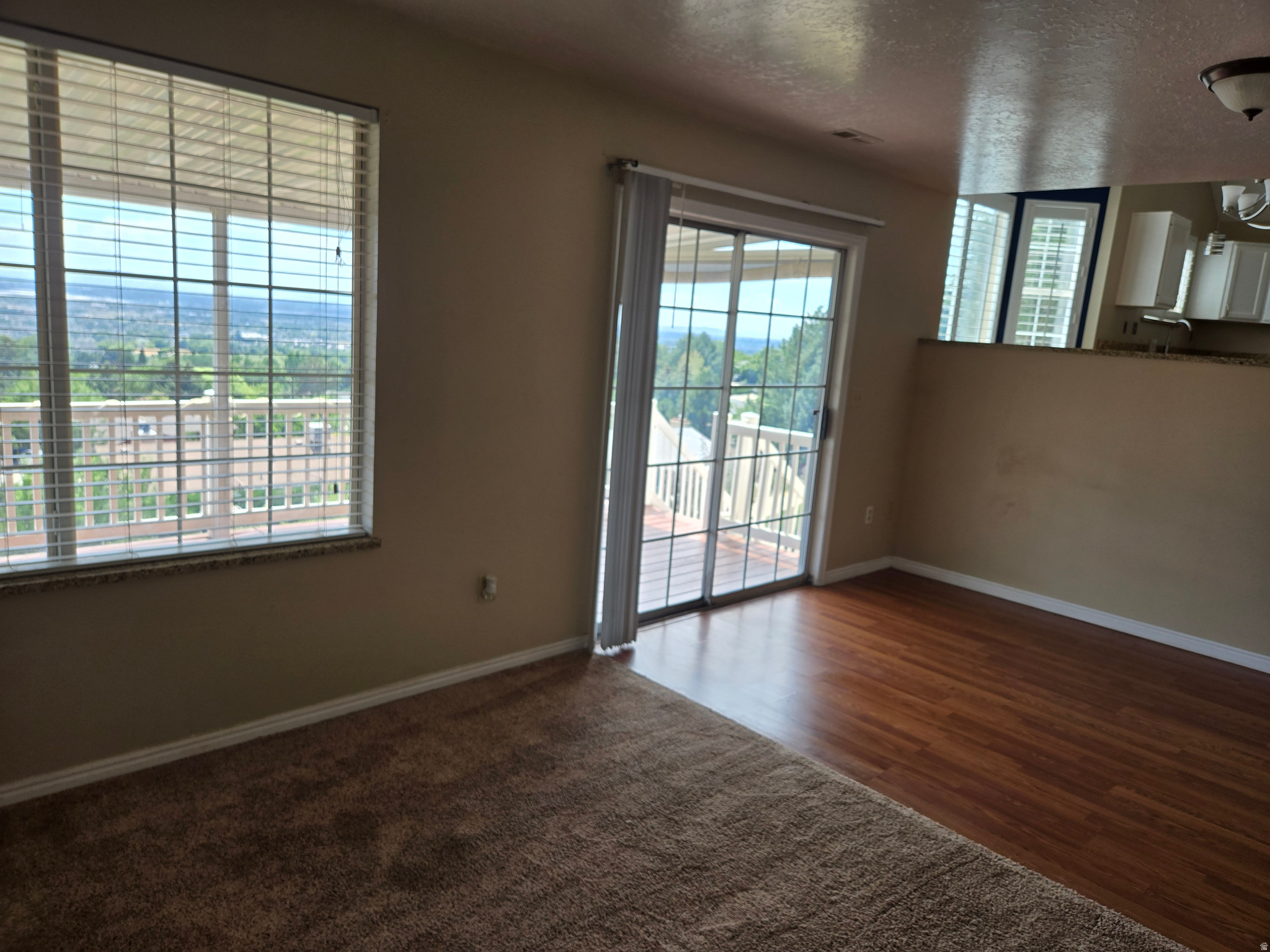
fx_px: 844
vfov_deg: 58.9
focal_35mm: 23
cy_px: 476
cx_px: 635
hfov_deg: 73.9
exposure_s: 1/299
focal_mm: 5.4
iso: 25
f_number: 1.8
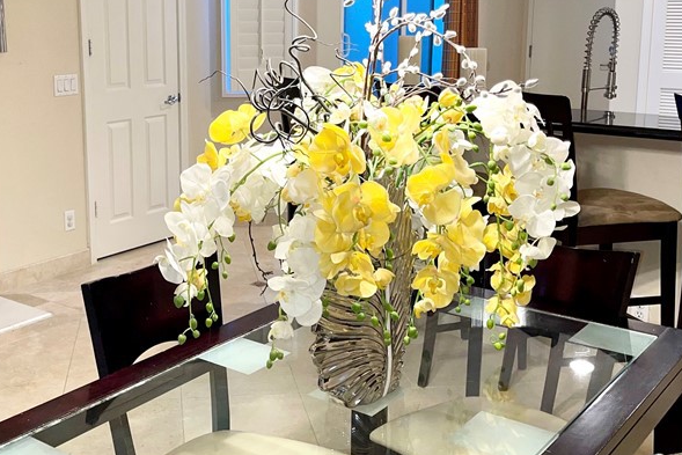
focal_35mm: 47
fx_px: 891
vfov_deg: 28.5
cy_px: 152
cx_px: 251
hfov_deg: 41.6
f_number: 1.6
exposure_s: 1/40
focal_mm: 5.1
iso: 32
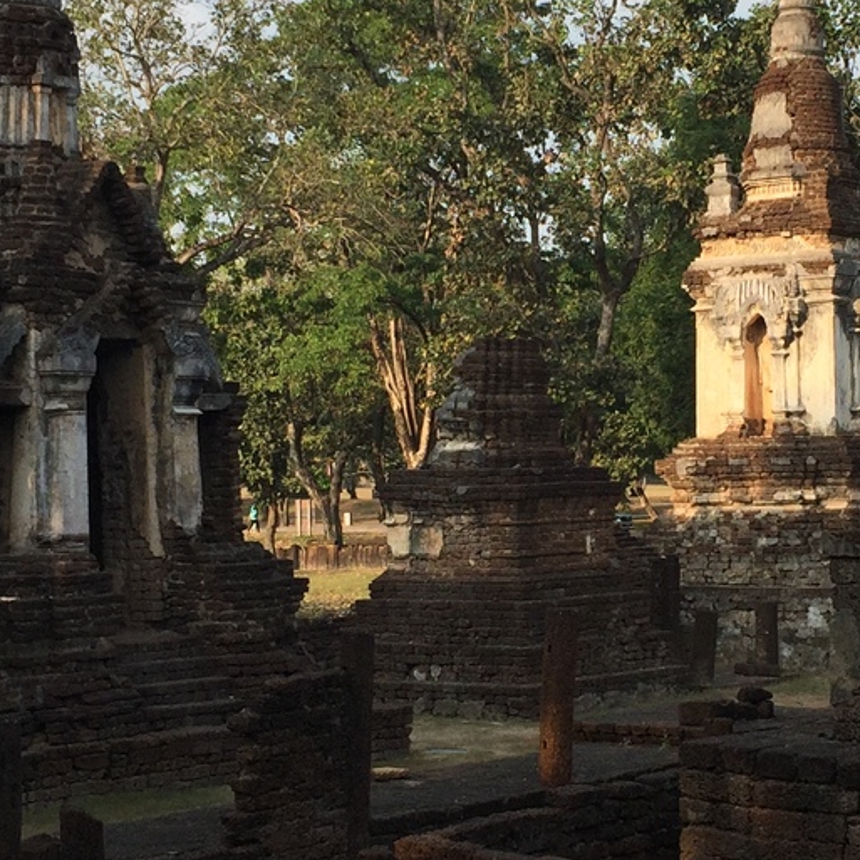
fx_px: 2249
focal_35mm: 80
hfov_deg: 21.4
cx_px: 655
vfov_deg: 21.6
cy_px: 402
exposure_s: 1/1163
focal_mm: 4.15
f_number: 2.2
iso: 32
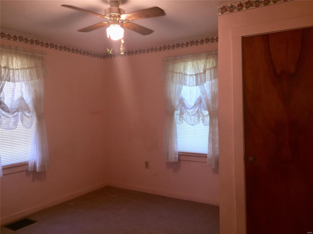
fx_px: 262
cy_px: 117
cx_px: 156
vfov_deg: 48.2
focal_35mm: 29
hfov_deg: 61.7
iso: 32
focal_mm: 4.15
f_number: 2.2
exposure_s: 1/44
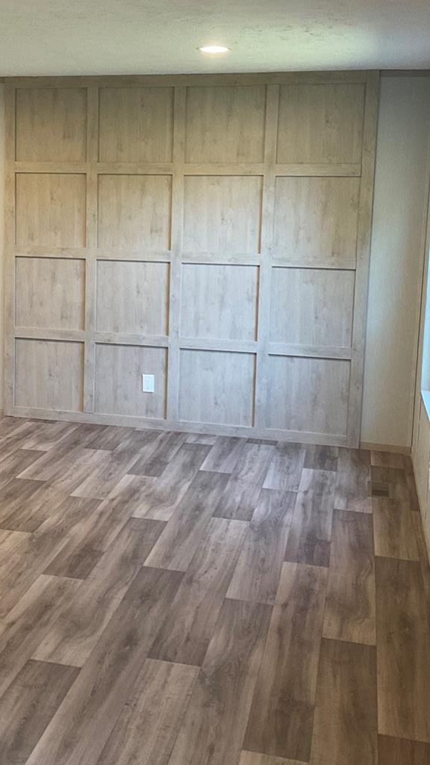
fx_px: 953
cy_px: 320
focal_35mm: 47
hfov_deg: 25.1
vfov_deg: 43.6
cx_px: 97
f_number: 1.8
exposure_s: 1/60
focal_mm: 3
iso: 100
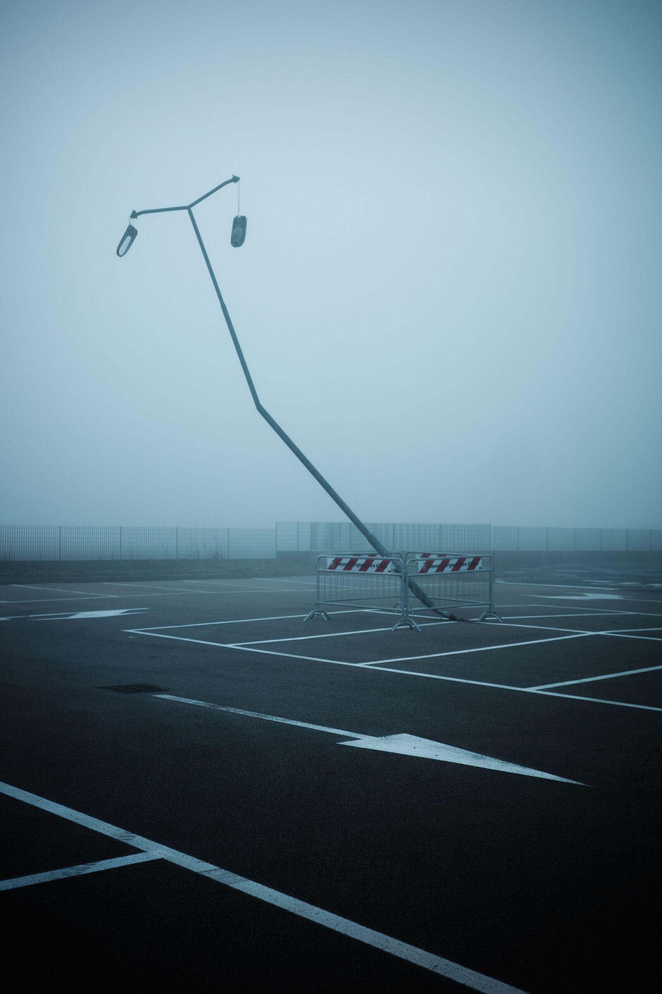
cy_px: 497
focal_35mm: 40
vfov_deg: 48.5
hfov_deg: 33.4
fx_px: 1103
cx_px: 331
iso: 100
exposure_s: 1/125
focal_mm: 26
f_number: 2.8
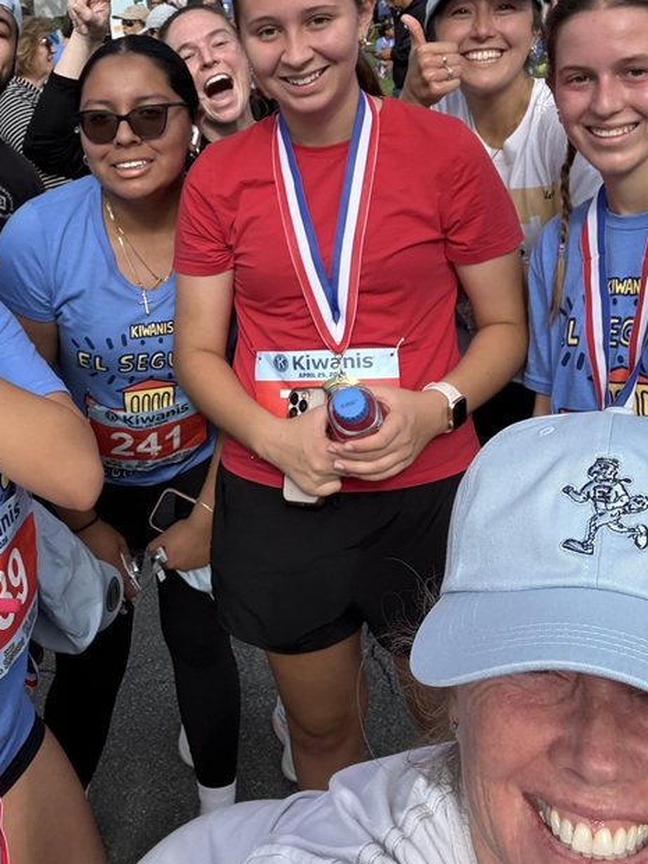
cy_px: 269
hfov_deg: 37.4
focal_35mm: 38
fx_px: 948
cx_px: 224
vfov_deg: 47.9
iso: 25
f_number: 1.9
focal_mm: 2.69
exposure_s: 1/1000
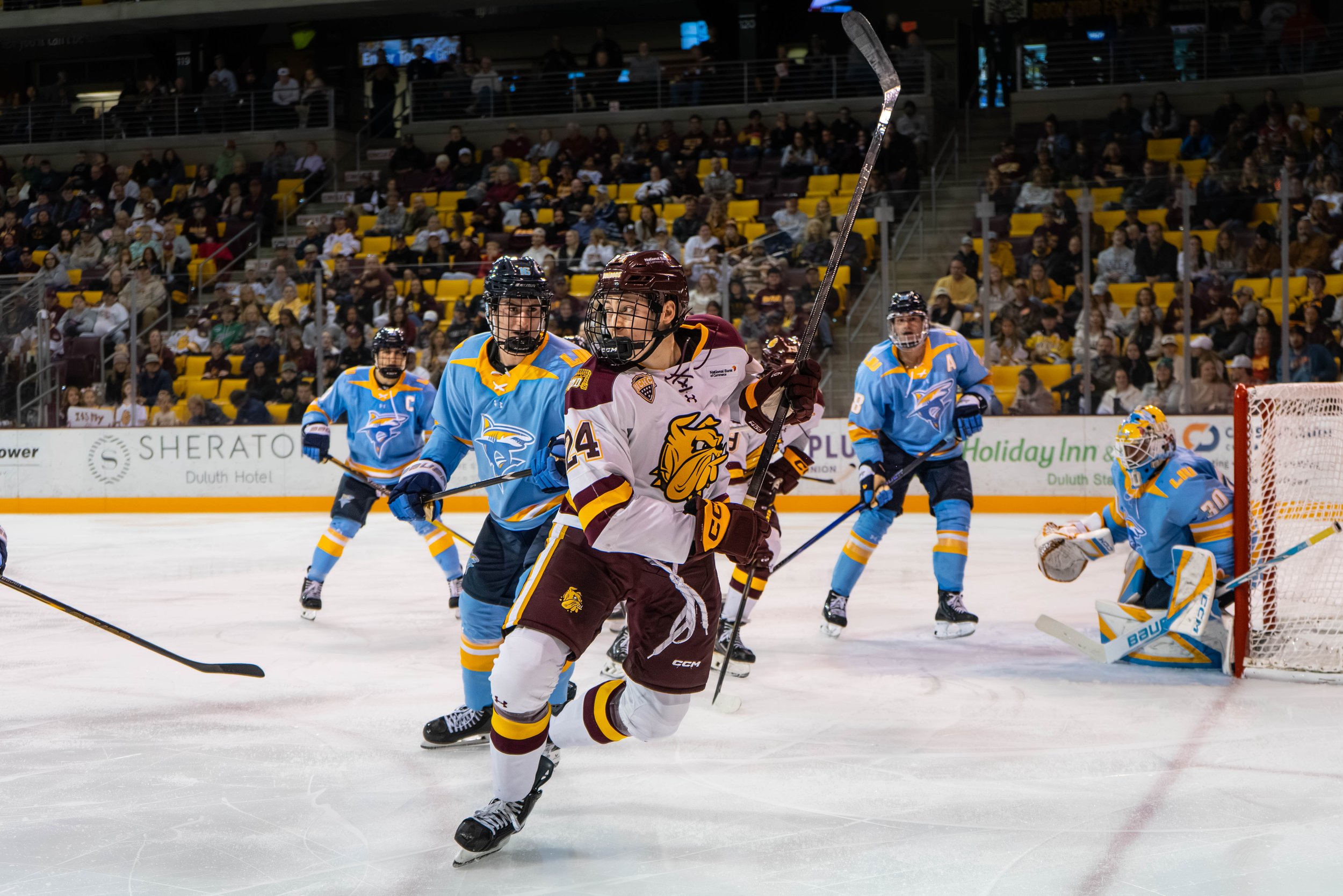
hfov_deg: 34.5
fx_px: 2163
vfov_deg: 23.4
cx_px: 734
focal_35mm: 58
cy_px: 448
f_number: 5
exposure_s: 1/800
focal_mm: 53
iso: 2000
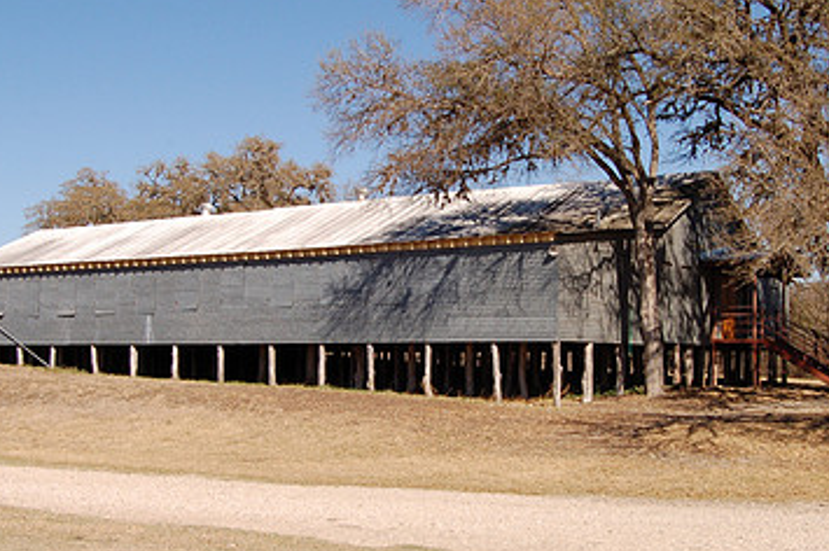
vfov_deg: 27.5
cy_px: 285
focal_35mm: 49
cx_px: 418
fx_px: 1127
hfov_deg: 40.4
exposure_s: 1/160
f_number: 14
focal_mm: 20
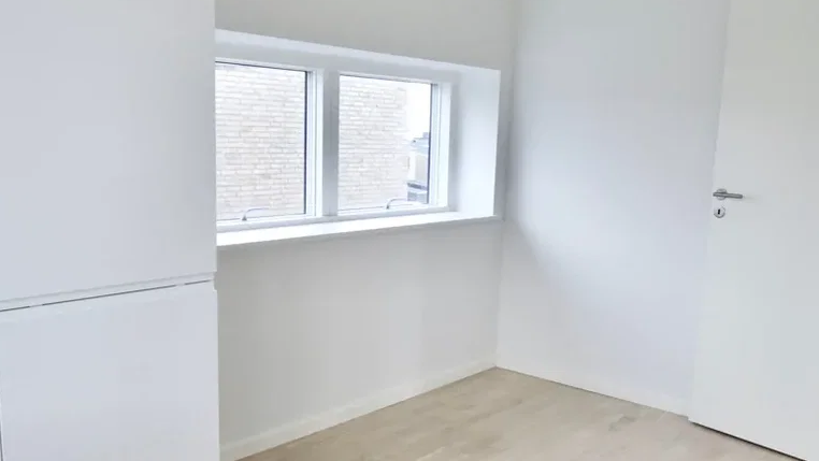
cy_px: 278
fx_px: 717
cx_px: 376
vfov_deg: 35.5
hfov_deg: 59.4
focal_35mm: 33
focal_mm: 10
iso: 800
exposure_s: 1/60
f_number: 8
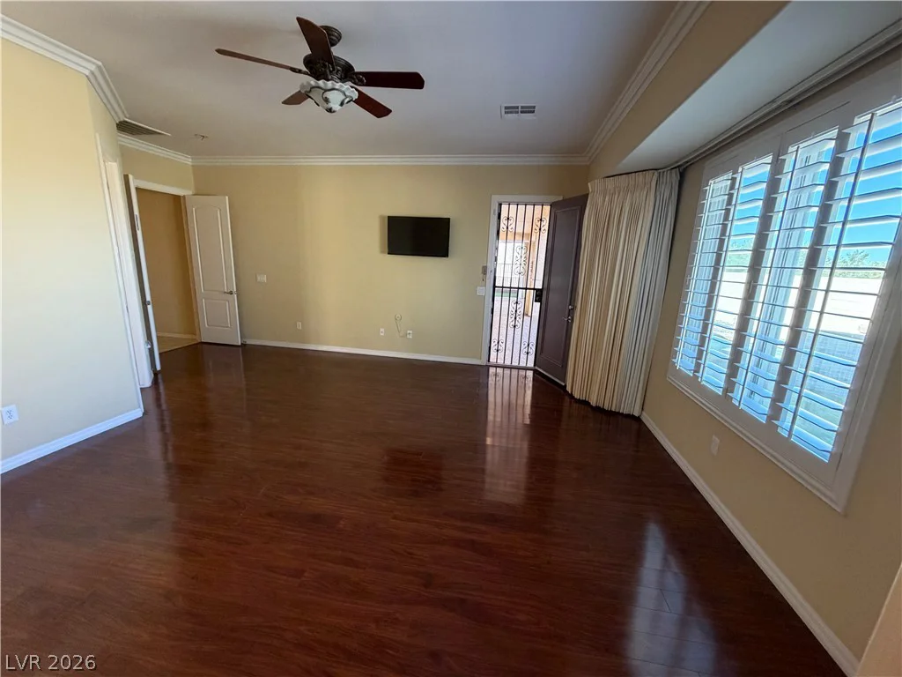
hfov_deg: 102.1
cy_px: 338
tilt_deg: -13.1
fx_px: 365
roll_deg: -2.1
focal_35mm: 14
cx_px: 451
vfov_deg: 85.7
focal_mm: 2.22
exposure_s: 1/60
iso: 320
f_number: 2.2
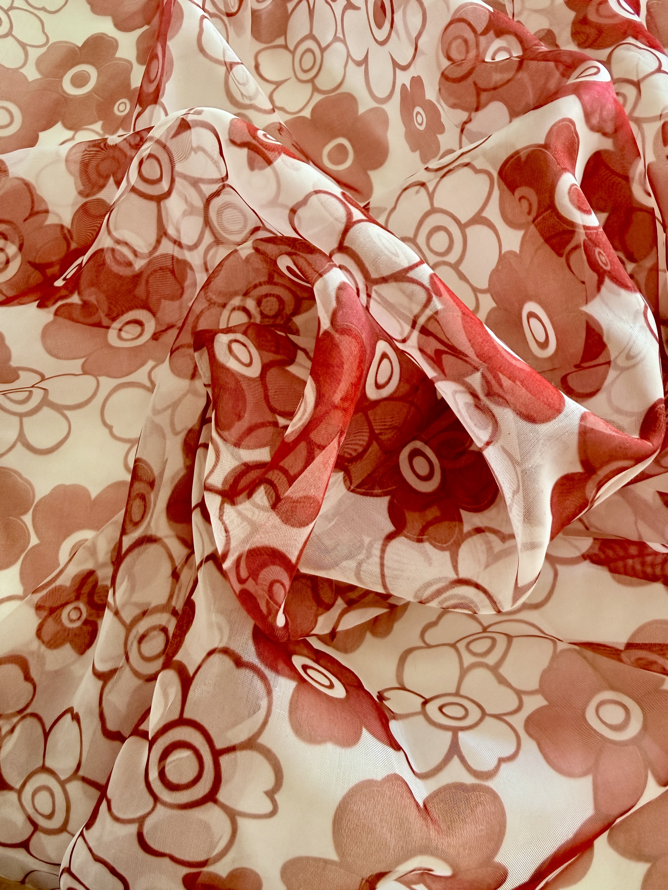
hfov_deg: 56.8
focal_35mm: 24
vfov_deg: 71.6
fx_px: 618
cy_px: 445
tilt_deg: -71.3
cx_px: 334
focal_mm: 2.22
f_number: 2.2
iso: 320
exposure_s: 1/99
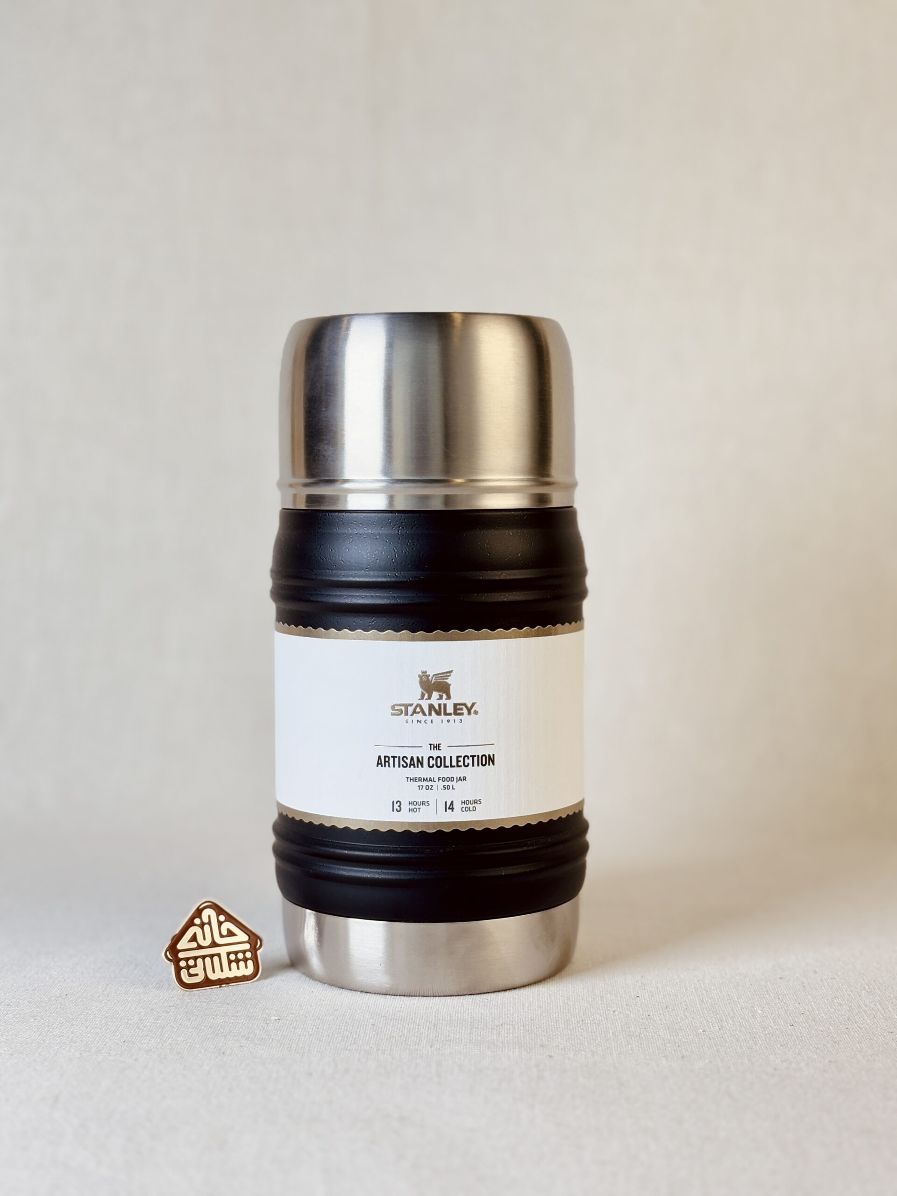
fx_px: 1797
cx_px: 448
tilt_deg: -4.3
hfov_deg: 28.0
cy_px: 598
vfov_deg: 36.8
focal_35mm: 52
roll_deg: +0.4
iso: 50
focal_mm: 5.96
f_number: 1.6
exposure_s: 1/535
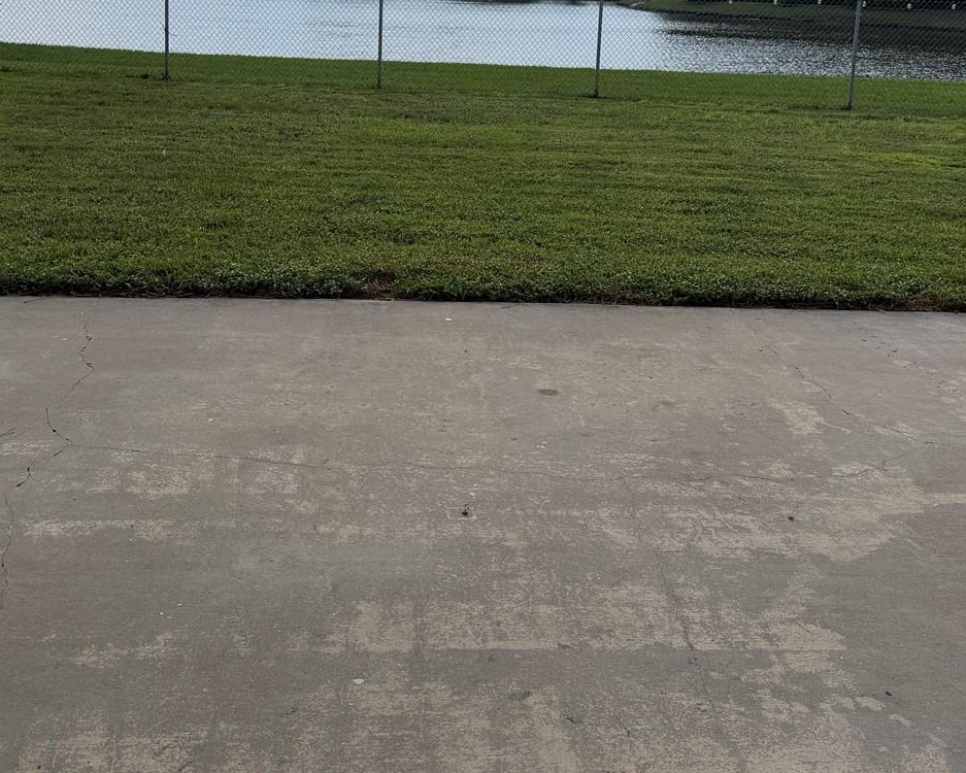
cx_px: 456
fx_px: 1144
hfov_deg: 45.8
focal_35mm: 40
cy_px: 167
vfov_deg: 36.2
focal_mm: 6.76
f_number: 1.78
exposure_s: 1/4673
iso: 80
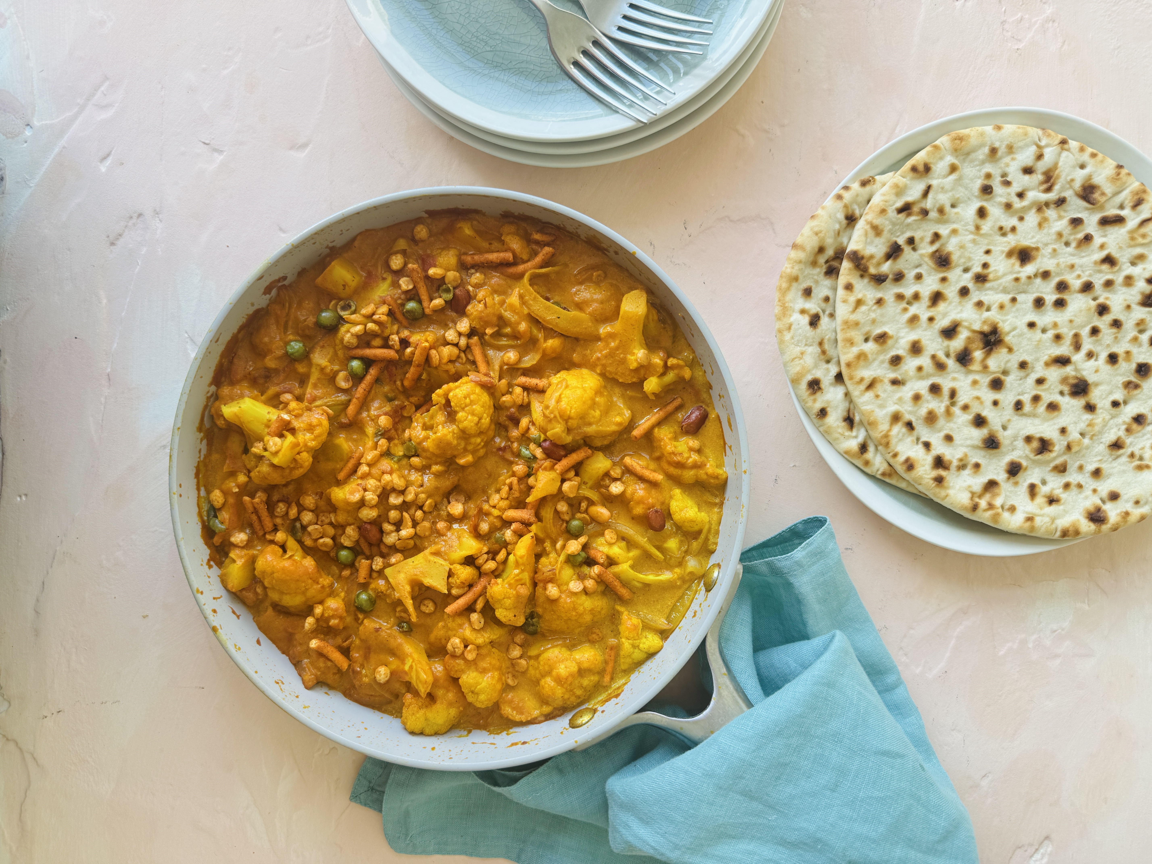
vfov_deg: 56.8
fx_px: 799
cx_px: 576
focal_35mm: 24
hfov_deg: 71.6
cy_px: 432
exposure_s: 1/217
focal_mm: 6.76
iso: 80
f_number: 1.78
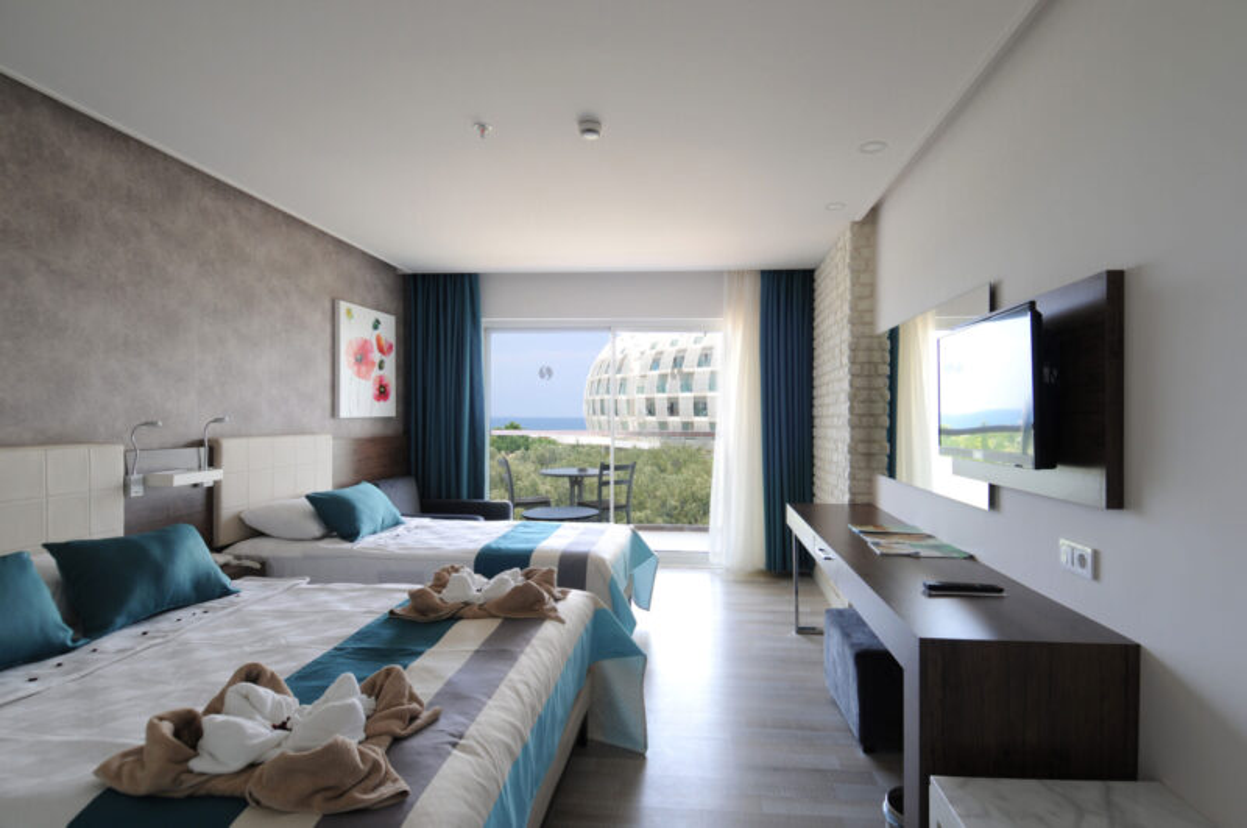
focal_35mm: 18
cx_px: 624
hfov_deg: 90.1
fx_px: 623
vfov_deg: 67.2
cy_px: 414
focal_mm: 12
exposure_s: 1/10
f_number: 6.3
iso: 100
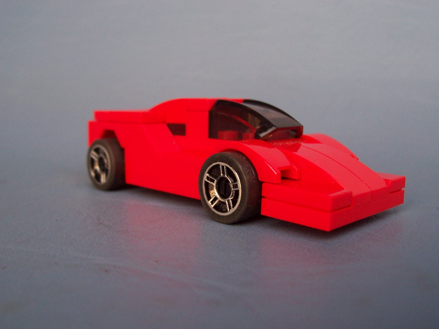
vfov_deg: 38.7
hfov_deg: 50.1
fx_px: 469
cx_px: 220
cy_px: 164
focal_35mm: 37
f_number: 2.8
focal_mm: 5.6
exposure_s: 1/30
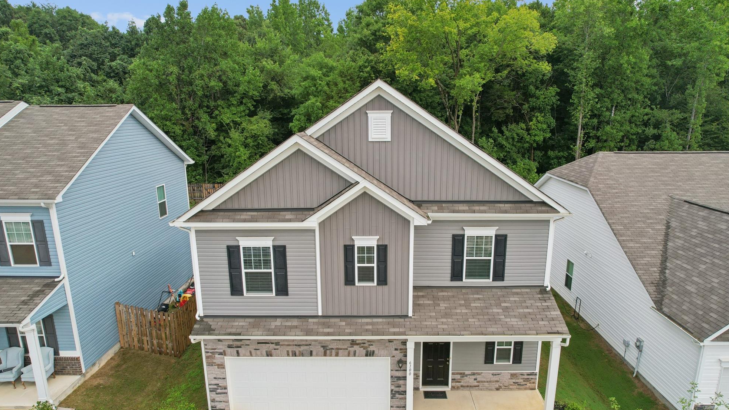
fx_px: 464
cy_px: 244
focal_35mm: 24
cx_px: 366
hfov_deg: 76.3
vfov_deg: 47.4
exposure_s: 1/100
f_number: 2.8
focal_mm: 8.4
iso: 120
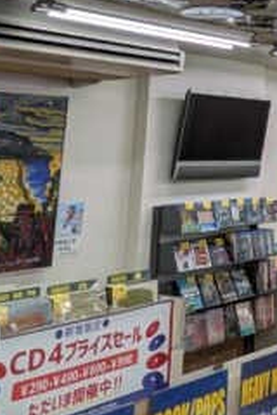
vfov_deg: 29.6
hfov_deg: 20.2
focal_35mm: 62
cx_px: 351
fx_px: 716
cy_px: -24
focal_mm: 1.85
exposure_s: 1/217
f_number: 2.2
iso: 70
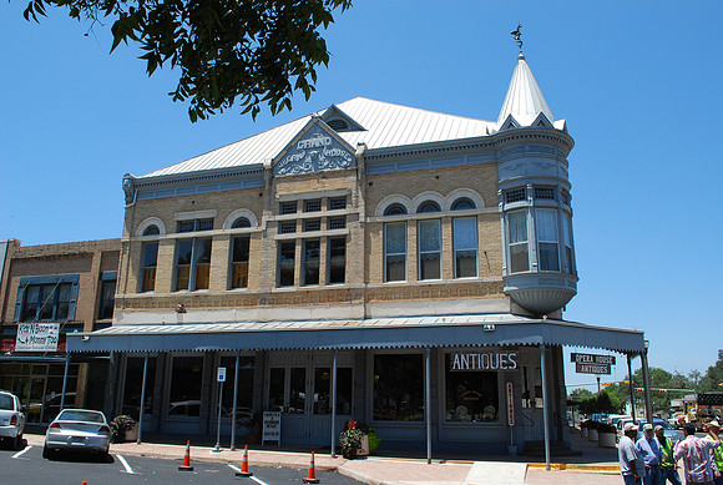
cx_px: 362
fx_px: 604
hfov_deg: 61.8
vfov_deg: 43.8
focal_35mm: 30
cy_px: 242
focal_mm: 20
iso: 200
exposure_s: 1/200
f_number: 13
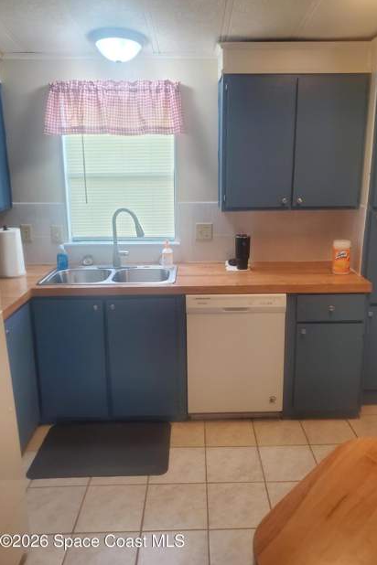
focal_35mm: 28
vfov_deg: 65.5
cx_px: 218
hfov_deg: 46.2
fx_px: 440
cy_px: 275
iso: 200
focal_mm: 4.3
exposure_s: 1/120
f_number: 1.5
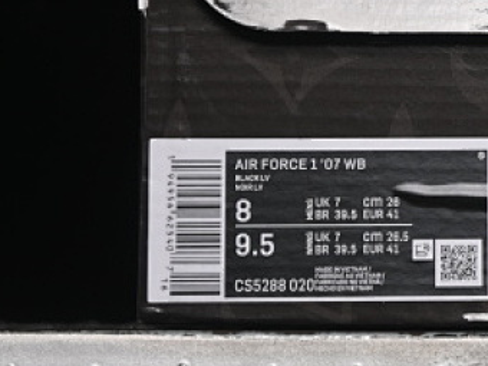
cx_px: 623
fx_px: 3228
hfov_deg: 8.5
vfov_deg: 6.5
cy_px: 11
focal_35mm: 229
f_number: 6.3
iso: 160
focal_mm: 50
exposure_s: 1/60
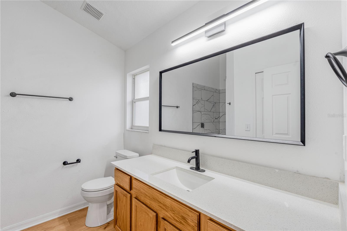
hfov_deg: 95.0
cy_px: 116
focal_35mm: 16
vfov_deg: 72.0
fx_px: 159
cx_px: 174
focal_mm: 16.5
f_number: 11
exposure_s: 1/2
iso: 100
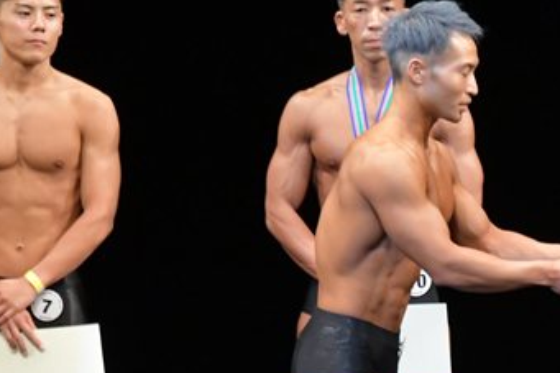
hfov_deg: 3.4
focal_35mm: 613
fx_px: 9531
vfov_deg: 2.2
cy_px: 343
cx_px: 625
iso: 3200
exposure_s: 1/400
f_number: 5.6
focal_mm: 180
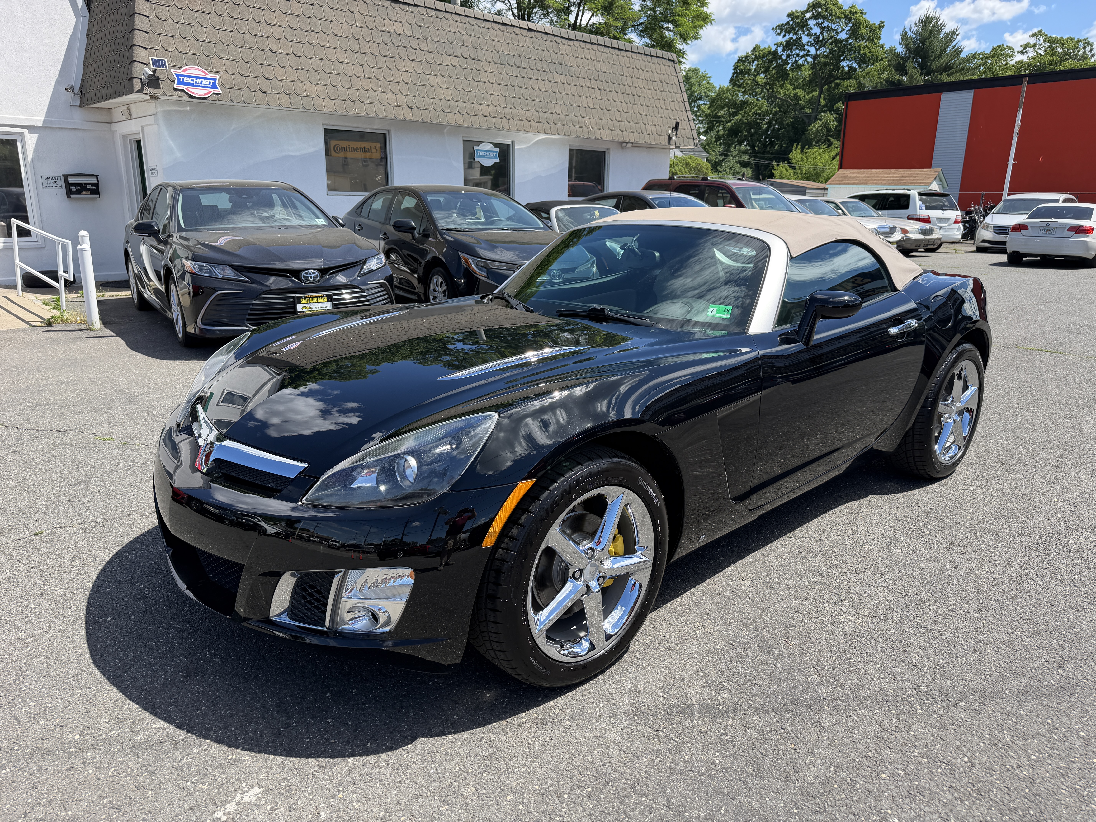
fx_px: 760
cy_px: 411
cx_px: 548
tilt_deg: -15.4
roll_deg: -0.5
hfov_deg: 71.6
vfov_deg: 56.8
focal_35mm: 24
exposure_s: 1/2169
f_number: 1.78
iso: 80
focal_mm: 6.76
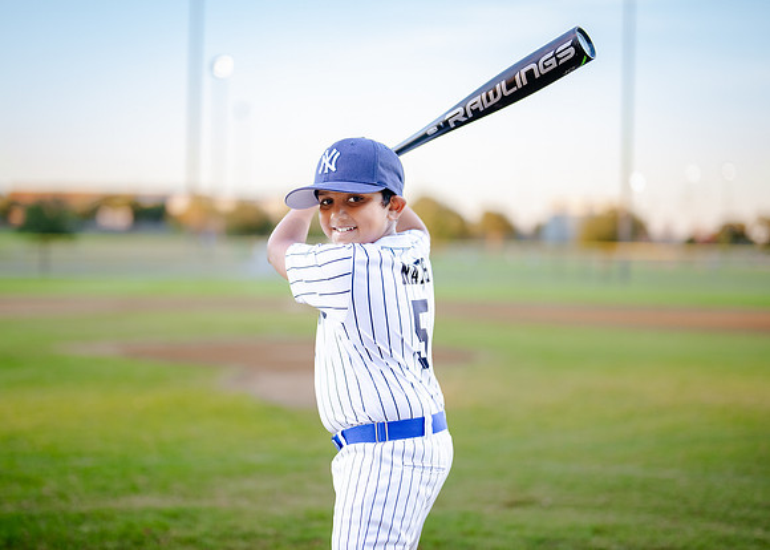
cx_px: 355
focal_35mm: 60
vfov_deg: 23.7
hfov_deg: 32.7
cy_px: 278
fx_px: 1312
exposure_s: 1/1000
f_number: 1.2
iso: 250
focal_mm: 50
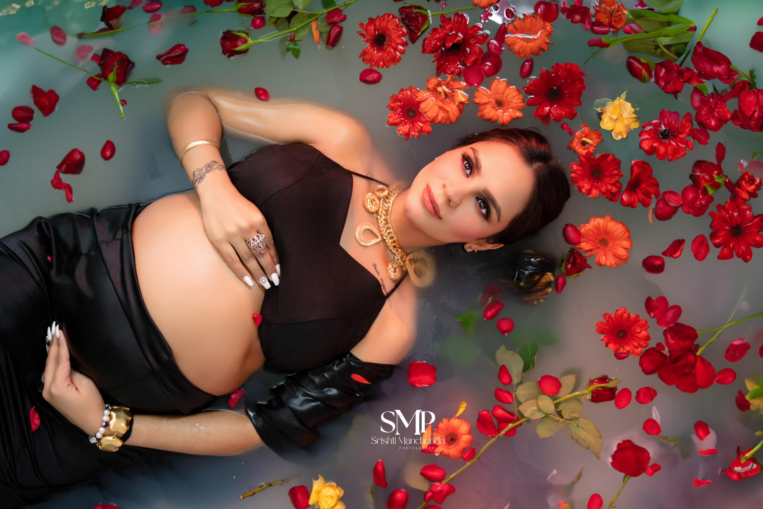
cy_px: 254
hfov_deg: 57.1
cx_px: 382
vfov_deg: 39.9
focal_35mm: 33
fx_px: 702
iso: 250
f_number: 2.8
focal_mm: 33.1
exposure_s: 1/160
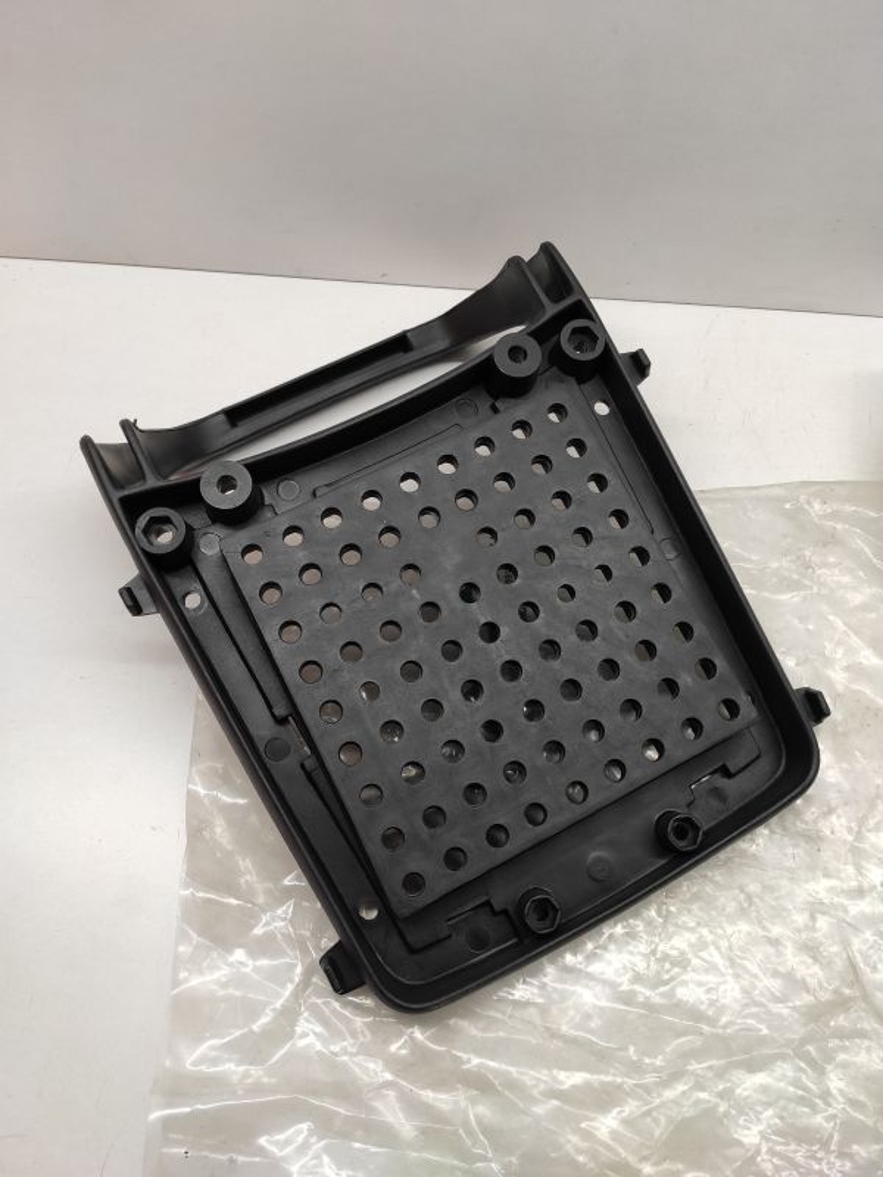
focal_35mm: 26
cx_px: 442
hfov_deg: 53.1
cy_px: 588
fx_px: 884
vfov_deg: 67.3
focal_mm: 4.77
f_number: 1.75
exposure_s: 1/100
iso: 300
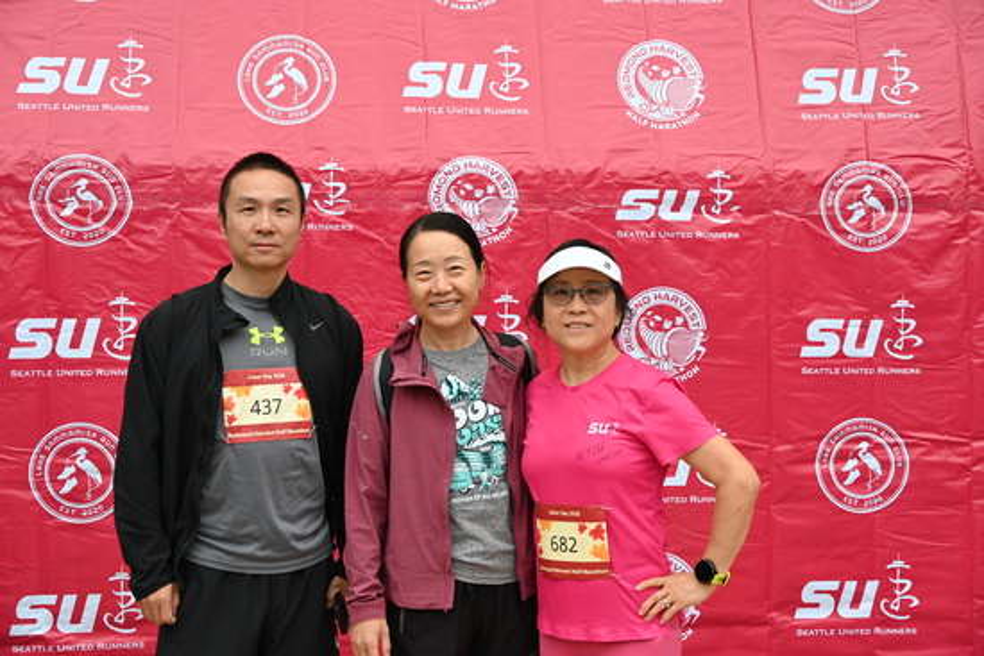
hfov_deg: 36.2
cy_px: 328
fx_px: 1504
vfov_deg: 24.6
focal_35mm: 55
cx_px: 492
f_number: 5.6
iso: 900
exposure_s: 1/125
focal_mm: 55
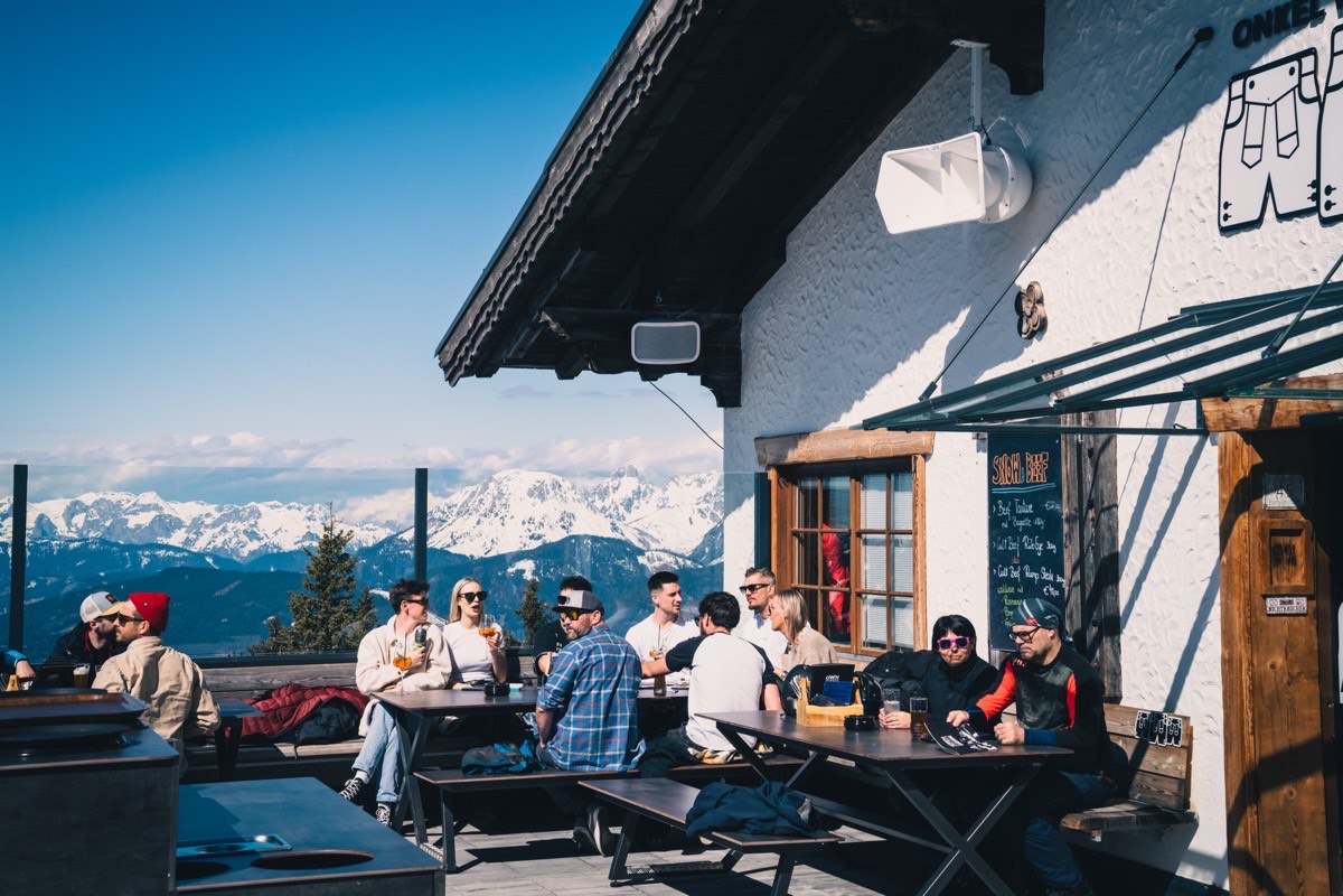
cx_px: 672
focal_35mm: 55
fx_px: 2052
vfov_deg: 24.6
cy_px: 448
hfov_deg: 36.2
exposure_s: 1/1250
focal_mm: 55
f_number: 9
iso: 800
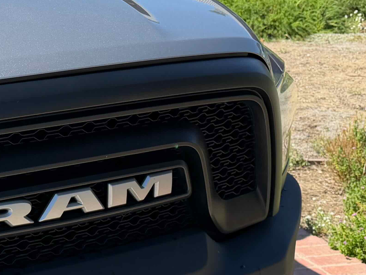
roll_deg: +1.9
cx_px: -52
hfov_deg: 21.4
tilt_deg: -18.0
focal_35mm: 86
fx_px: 909
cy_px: 120
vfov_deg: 17.2
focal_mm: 6.76
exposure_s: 1/3425
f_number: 1.78
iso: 100
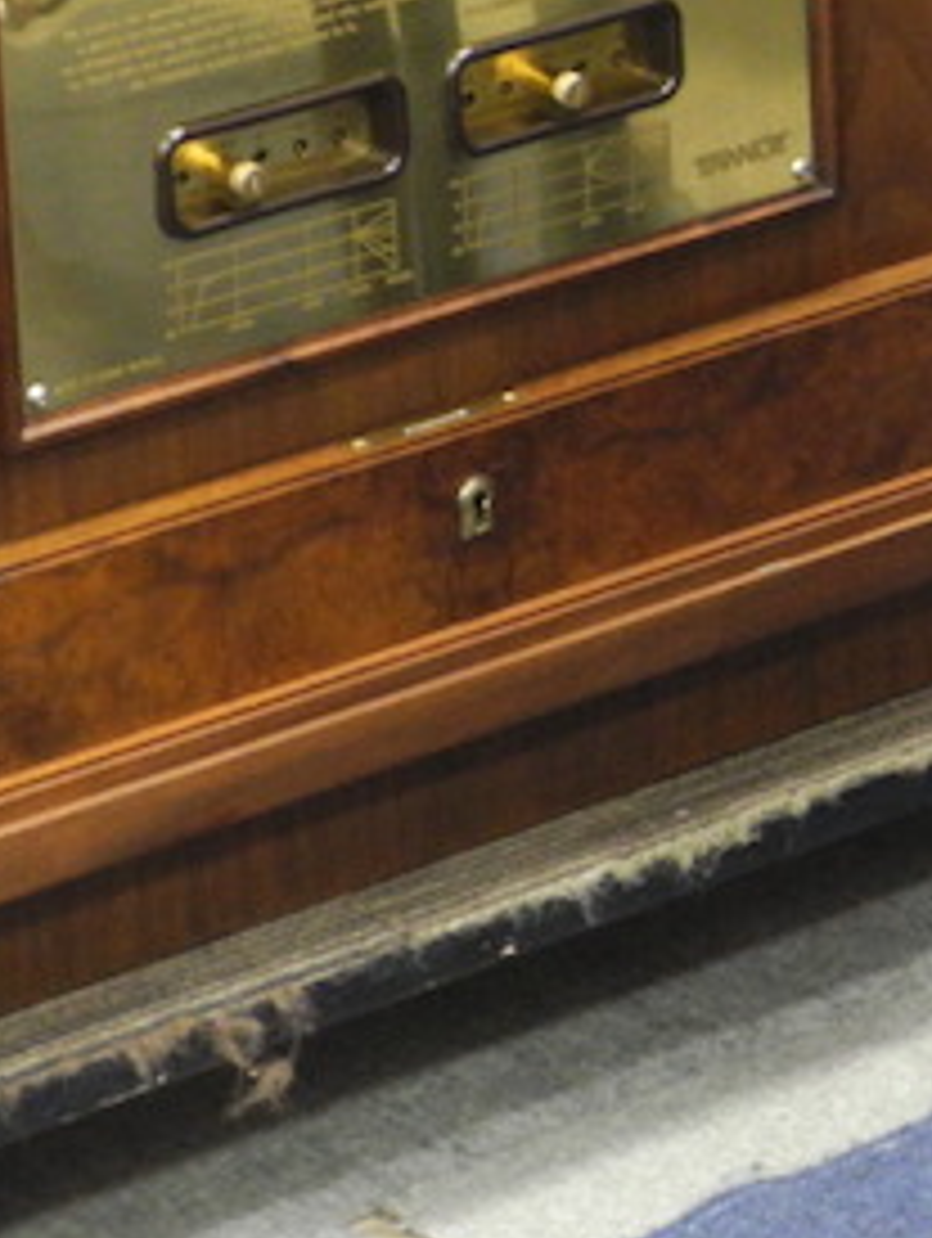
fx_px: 8488
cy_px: 32
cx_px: 1986
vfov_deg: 8.3
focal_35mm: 237
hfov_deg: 6.1
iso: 400
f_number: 4
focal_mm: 14.5
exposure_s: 1/7.8
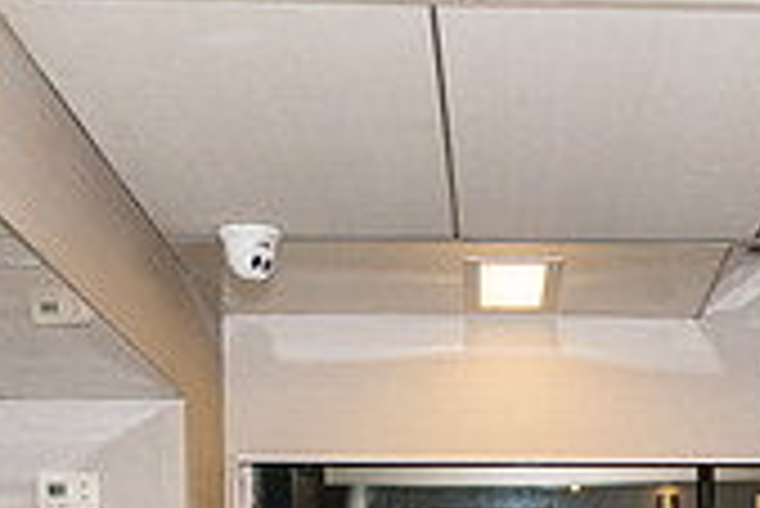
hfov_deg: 18.6
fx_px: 2282
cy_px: 726
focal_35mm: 108
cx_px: 693
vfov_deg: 12.2
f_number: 2.8
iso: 1000
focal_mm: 28
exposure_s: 1/250
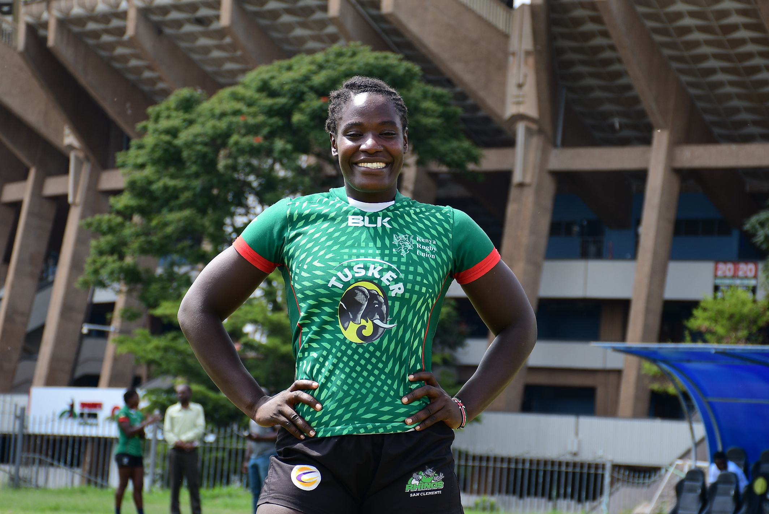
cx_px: 384
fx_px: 2994
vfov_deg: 9.8
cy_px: 257
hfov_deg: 14.6
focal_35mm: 140
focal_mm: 70
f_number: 5
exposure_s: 1/320
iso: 160
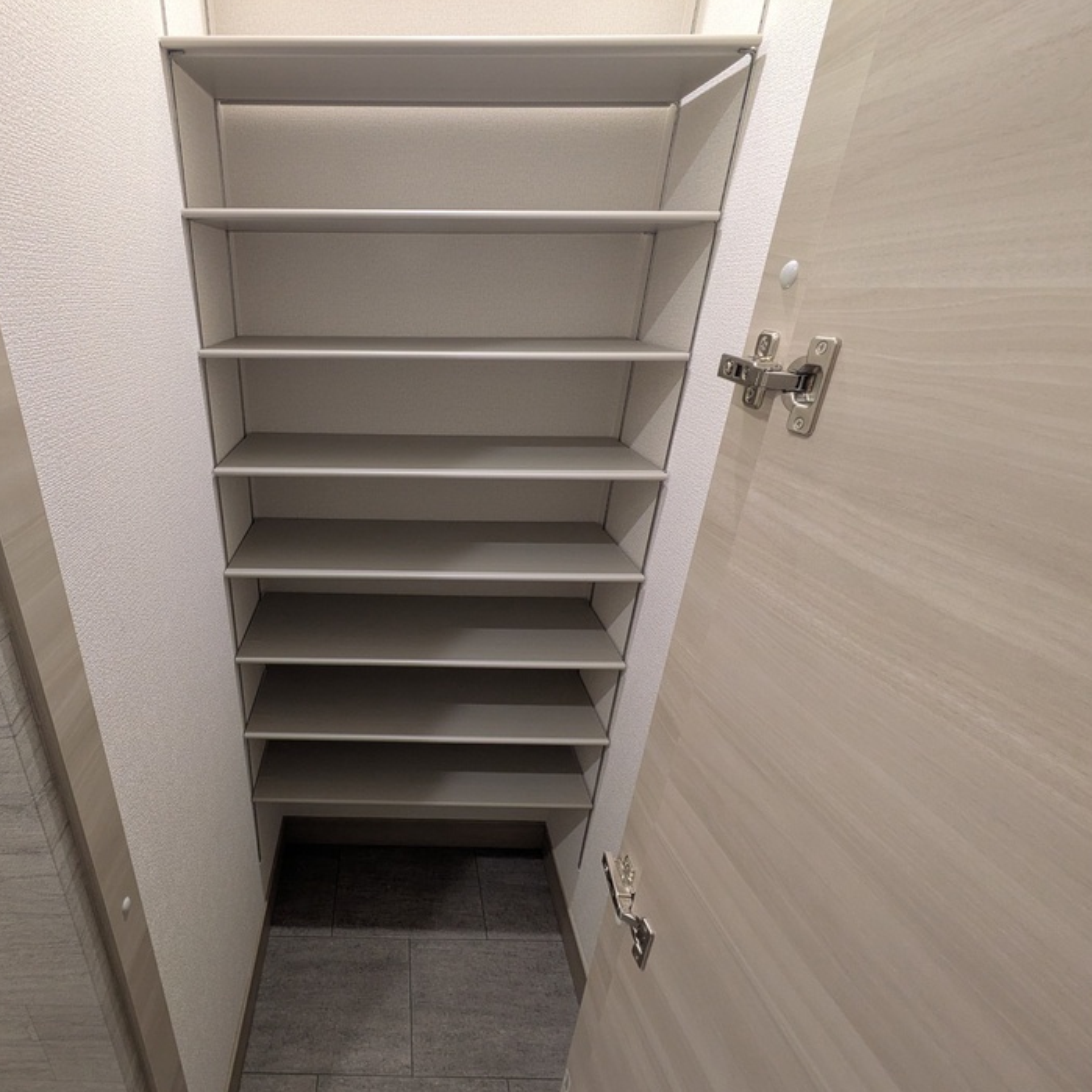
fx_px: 607
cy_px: 561
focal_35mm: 17
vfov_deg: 83.9
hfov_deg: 81.7
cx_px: 383
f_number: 2.2
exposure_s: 1/25
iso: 122
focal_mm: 1.83
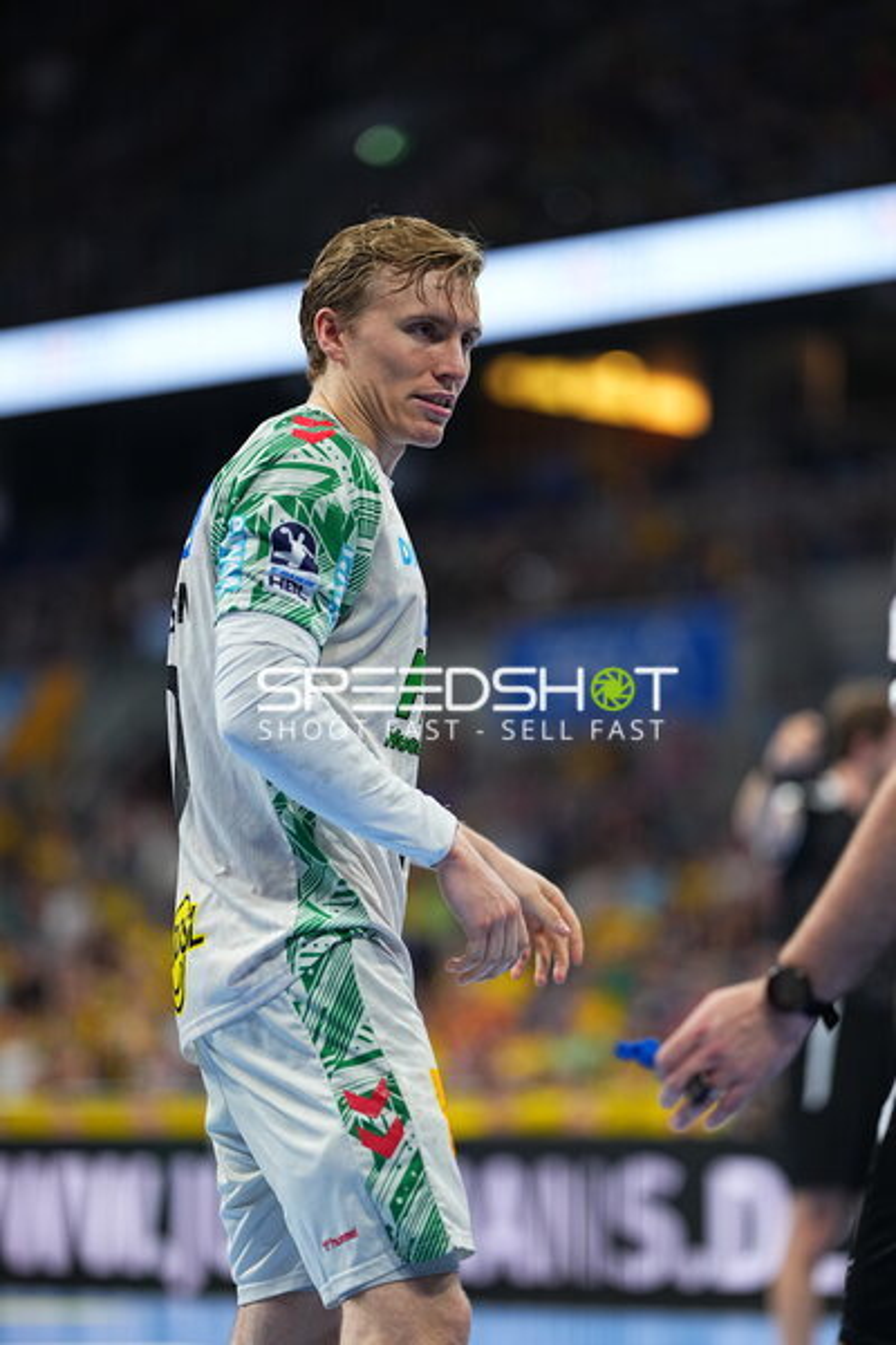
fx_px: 5040
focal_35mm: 135
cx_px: 448
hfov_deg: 10.2
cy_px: 672
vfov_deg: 15.2
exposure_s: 1/1600
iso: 1000
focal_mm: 135
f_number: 1.8
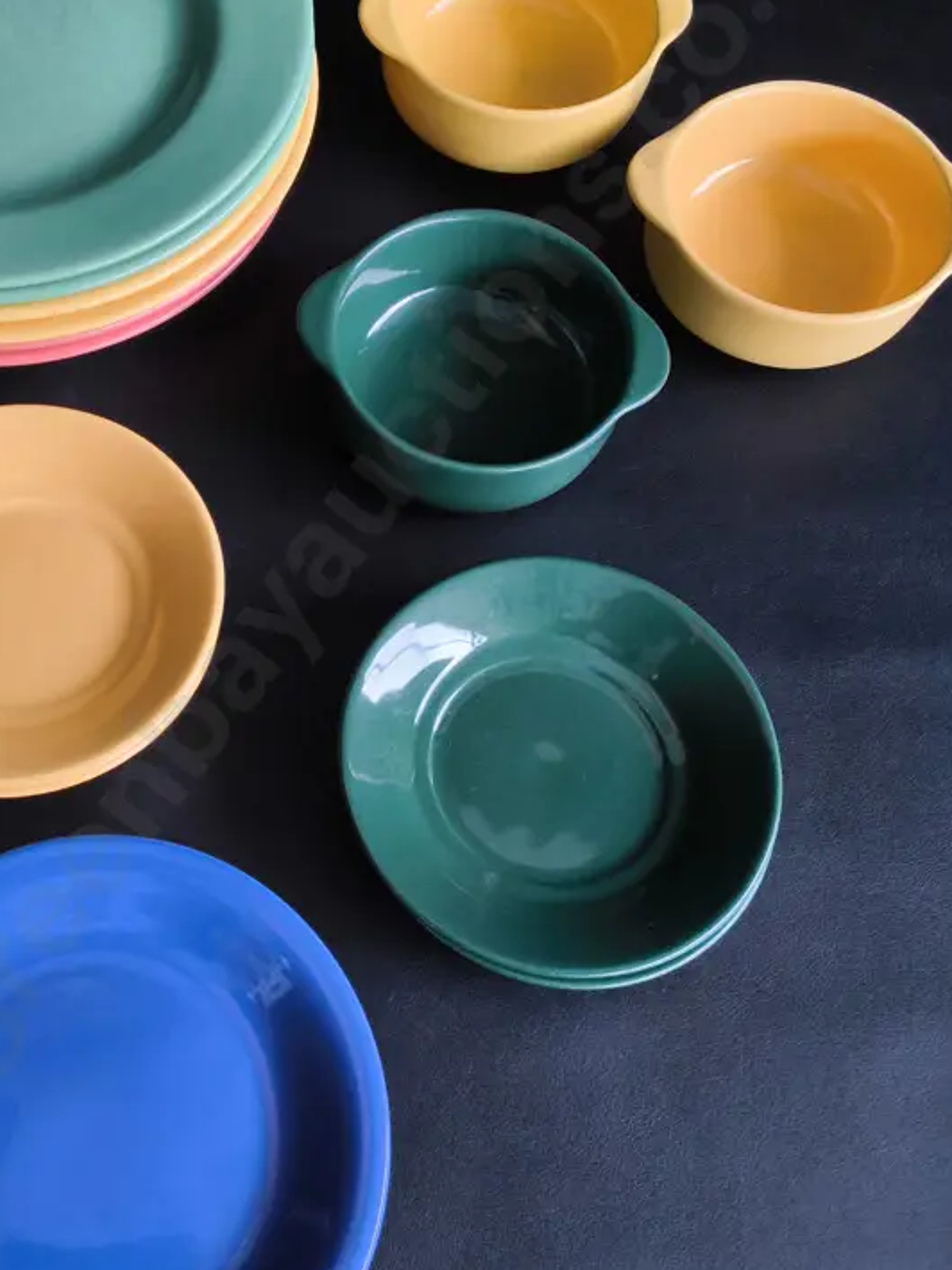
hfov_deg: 36.3
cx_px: 288
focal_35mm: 39
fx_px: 1430
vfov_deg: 47.8
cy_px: 602
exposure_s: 1/100
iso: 100
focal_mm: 2.87
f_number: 2
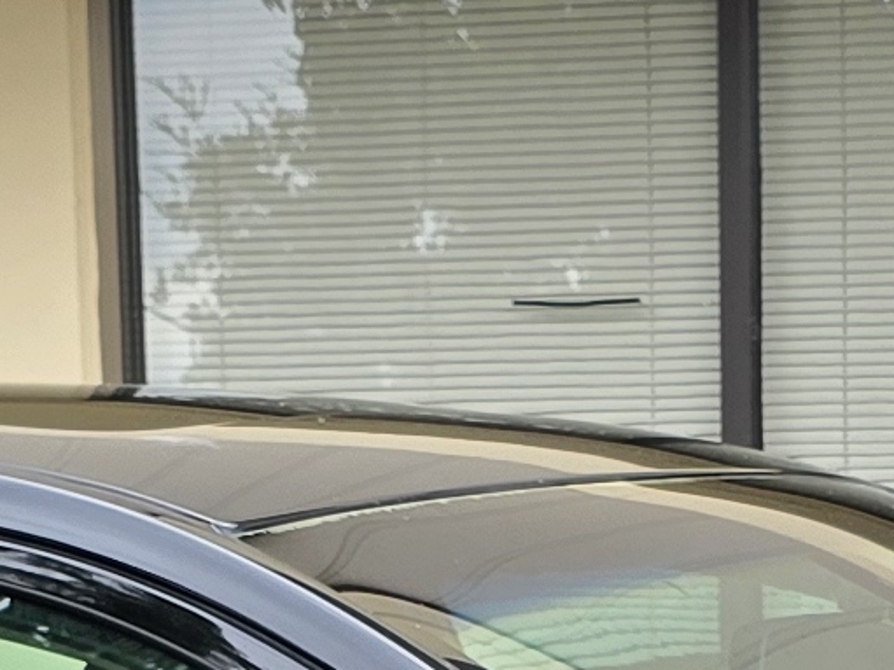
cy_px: 1765
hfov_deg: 10.9
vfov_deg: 7.5
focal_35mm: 180
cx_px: 836
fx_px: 4648
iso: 12
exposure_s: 1/180
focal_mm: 6.3
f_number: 1.7
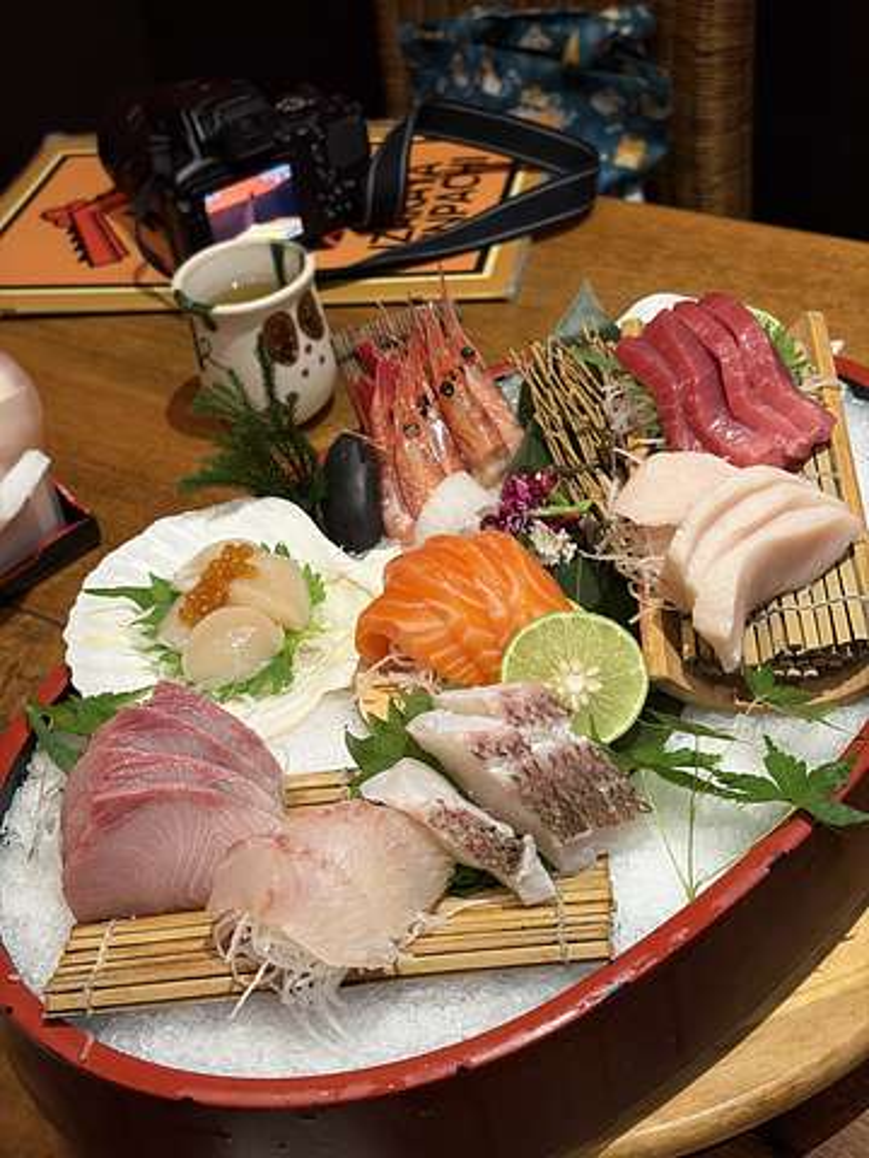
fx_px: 1741
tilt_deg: -37.9
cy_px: 579
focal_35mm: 52
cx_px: 434
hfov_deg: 28.0
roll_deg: +11.1
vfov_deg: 36.8
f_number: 1.6
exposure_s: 1/50
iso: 125
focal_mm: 5.96
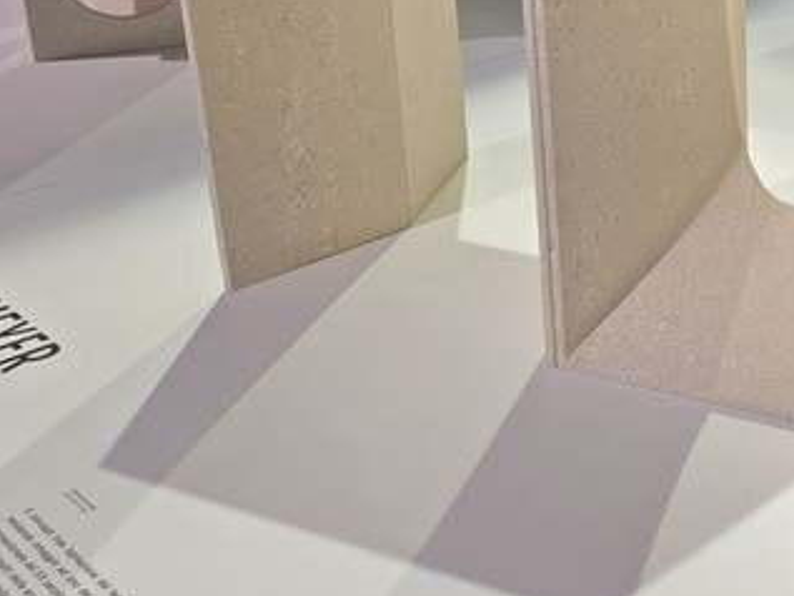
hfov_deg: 30.8
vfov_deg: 24.5
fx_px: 1331
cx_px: 799
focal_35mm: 58
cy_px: 58
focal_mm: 6.3
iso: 12
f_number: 1.7
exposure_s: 1/80
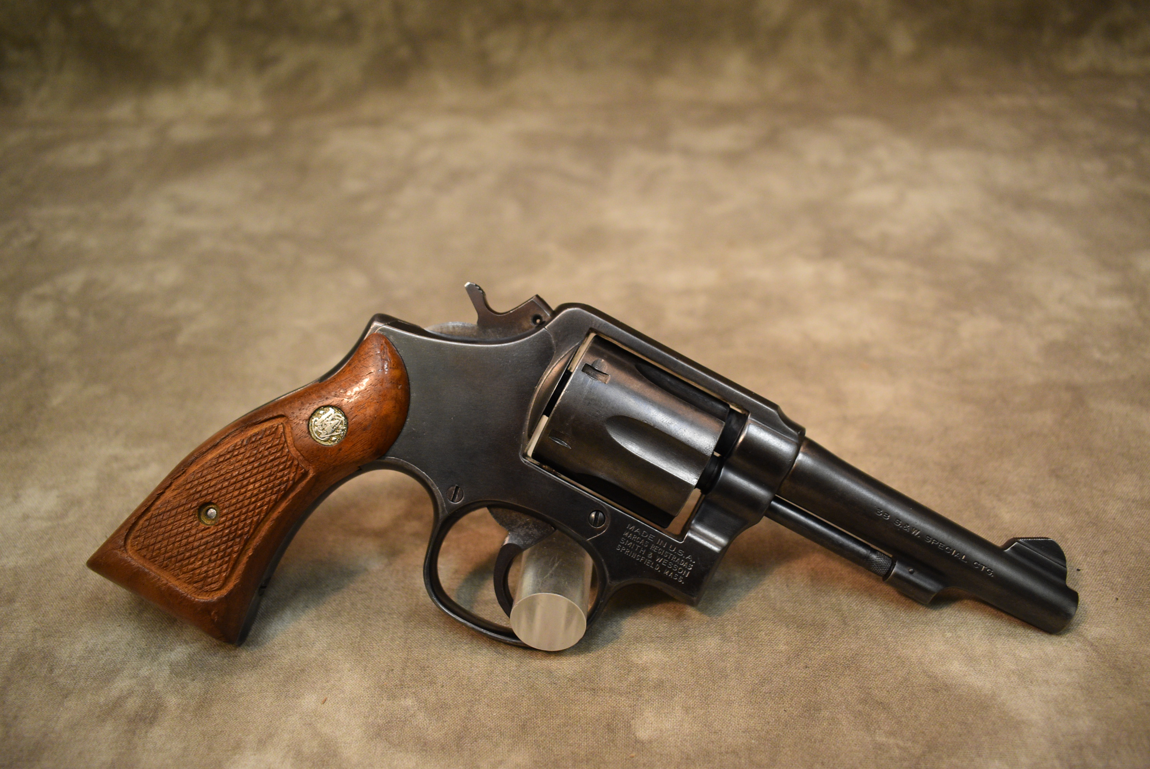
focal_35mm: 33
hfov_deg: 57.2
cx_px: 575
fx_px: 1055
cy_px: 384
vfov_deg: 40.0
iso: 1100
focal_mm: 22
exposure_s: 1/125
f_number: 3.8
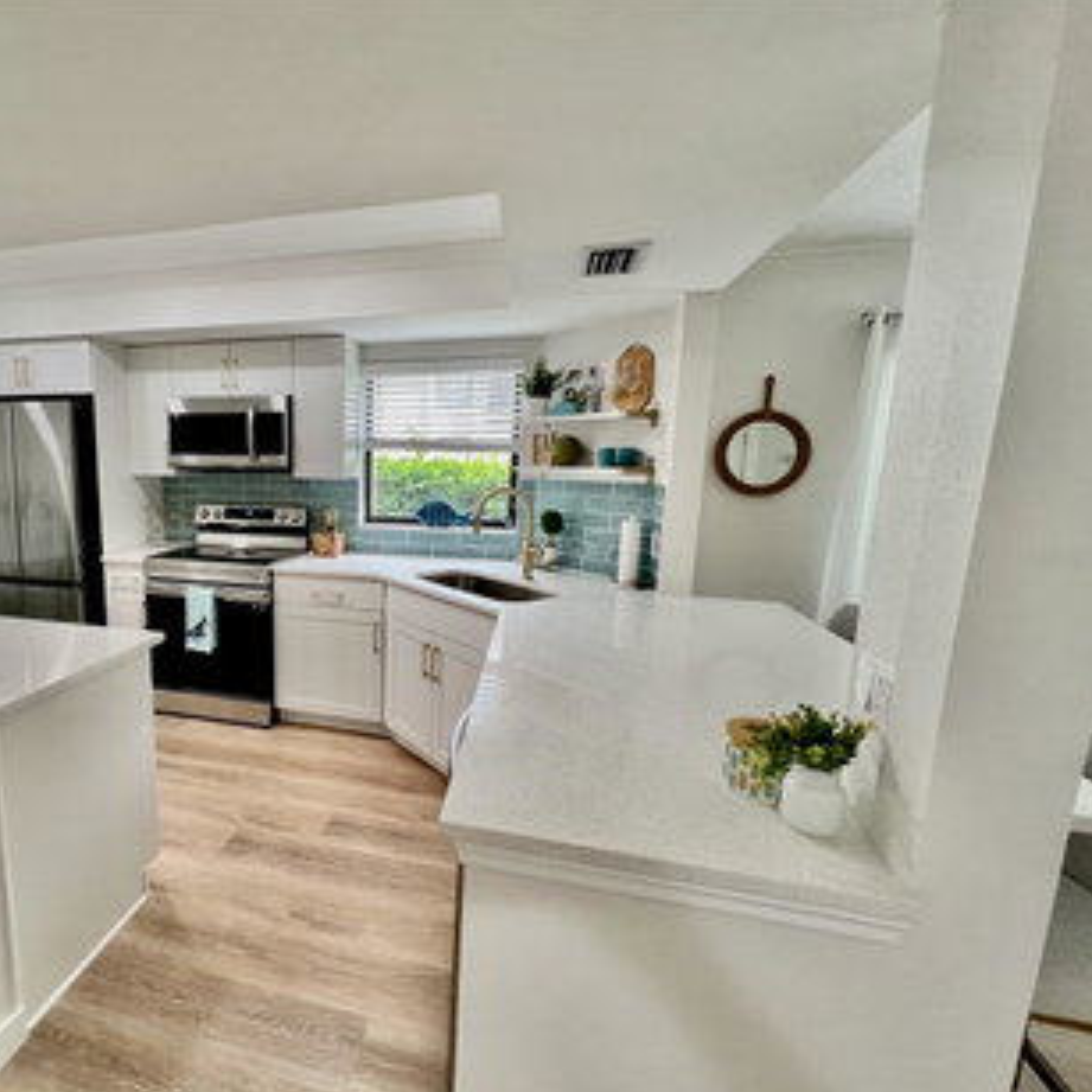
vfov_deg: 87.4
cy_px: 558
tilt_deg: -9.8
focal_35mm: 16
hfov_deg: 84.1
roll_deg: +0.1
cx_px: 354
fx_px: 571
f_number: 1.8
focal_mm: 1.57
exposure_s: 1/120
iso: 200
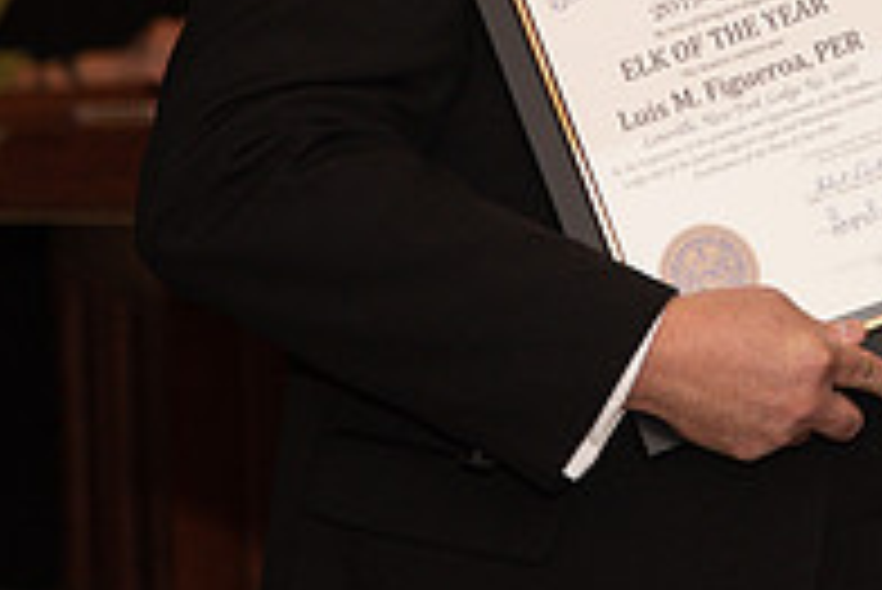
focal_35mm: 296
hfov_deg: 6.9
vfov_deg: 4.6
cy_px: -146
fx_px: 7257
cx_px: 927
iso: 800
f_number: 4
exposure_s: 1/200
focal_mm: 100
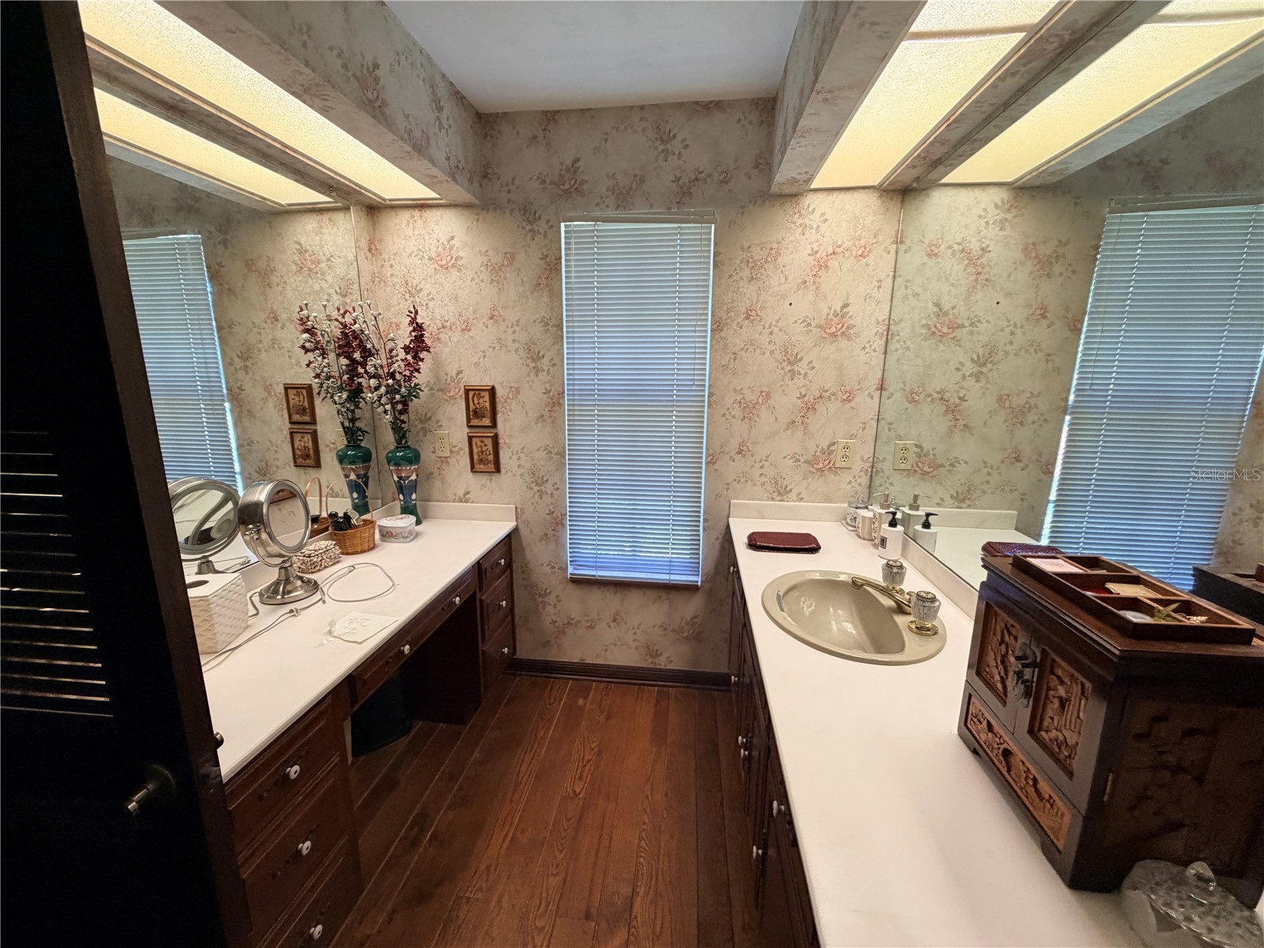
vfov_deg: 85.7
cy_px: 474
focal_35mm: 14
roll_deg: -2.0
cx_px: 632
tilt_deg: -10.7
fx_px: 511
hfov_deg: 102.1
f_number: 2.2
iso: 200
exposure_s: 1/60
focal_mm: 2.22
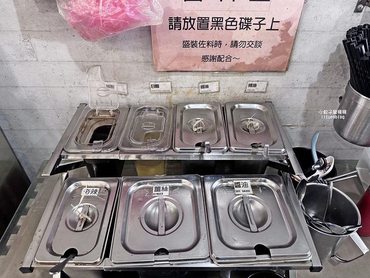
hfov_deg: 71.6
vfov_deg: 56.8
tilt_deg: -41.2
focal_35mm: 24
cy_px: 139
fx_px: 257
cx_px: 185
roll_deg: +1.1
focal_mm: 6.76
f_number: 1.78
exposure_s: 1/60
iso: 800
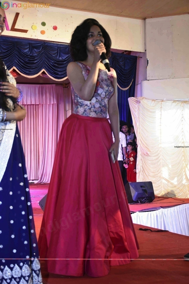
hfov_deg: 28.1
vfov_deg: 41.1
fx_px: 378
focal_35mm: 48
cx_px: 94
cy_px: 142
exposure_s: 1/100
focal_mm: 32
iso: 1250
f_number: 4
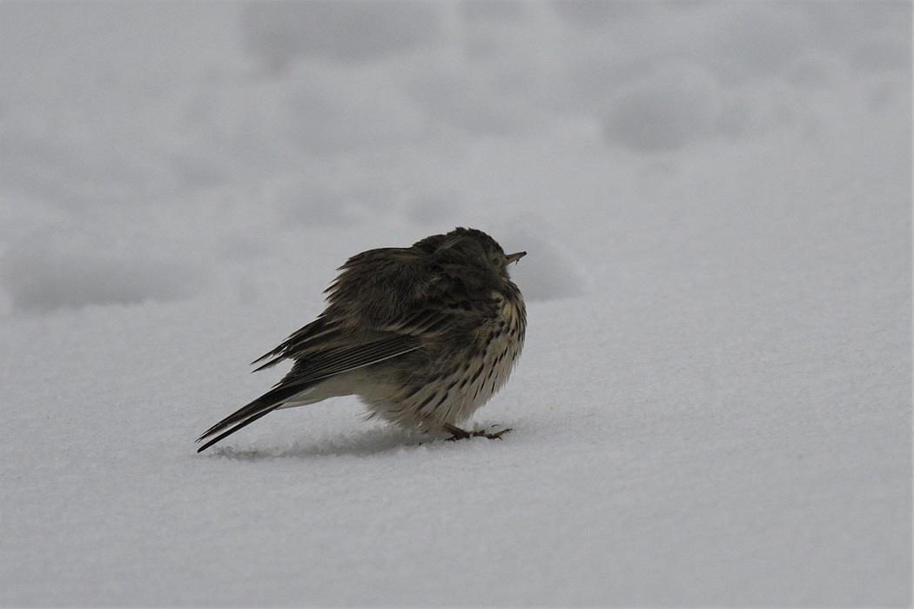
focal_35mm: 630
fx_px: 15994
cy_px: 304
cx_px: 457
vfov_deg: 2.2
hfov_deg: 3.3
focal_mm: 420
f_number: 5.6
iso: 360
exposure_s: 1/1250
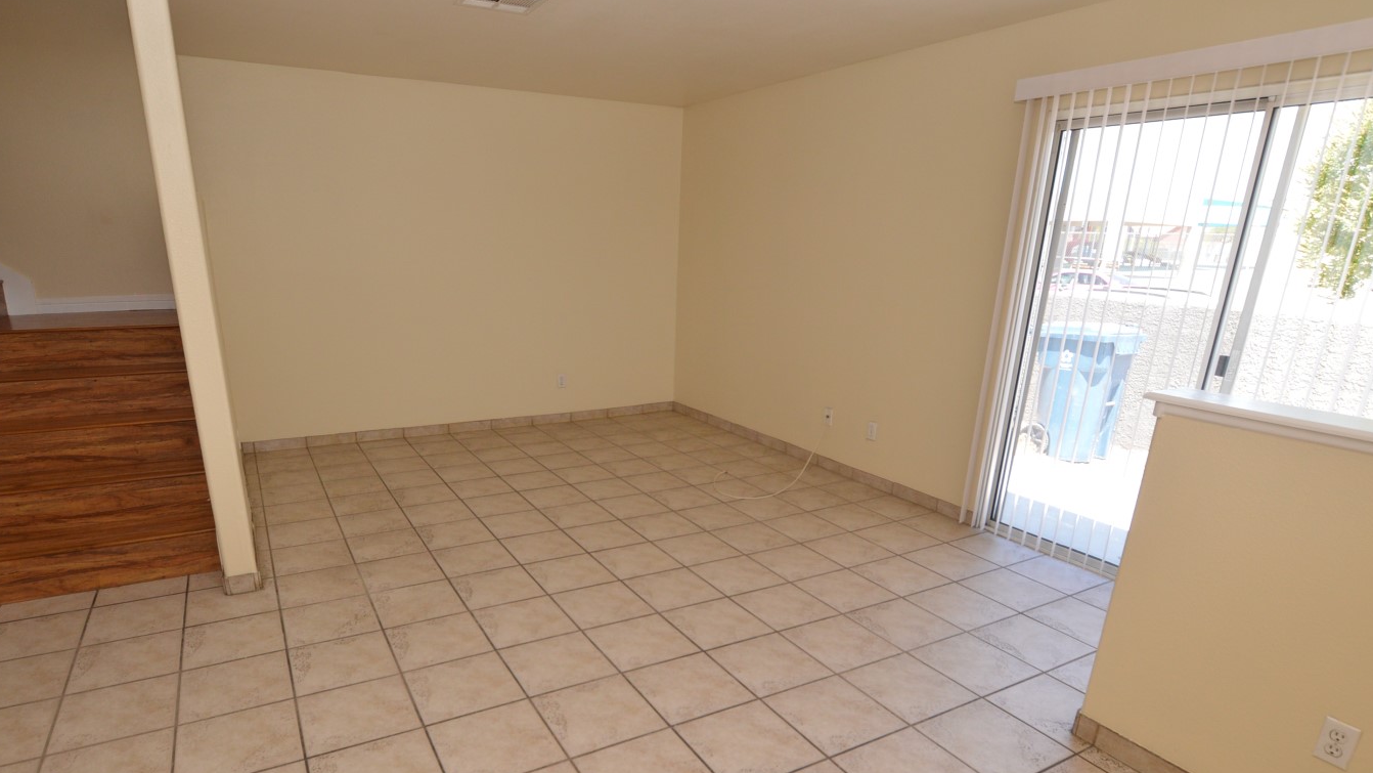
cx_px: 636
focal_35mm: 19
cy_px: 517
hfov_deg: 89.4
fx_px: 692
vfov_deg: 57.0
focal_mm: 10
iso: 360
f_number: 5.6
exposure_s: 1/125
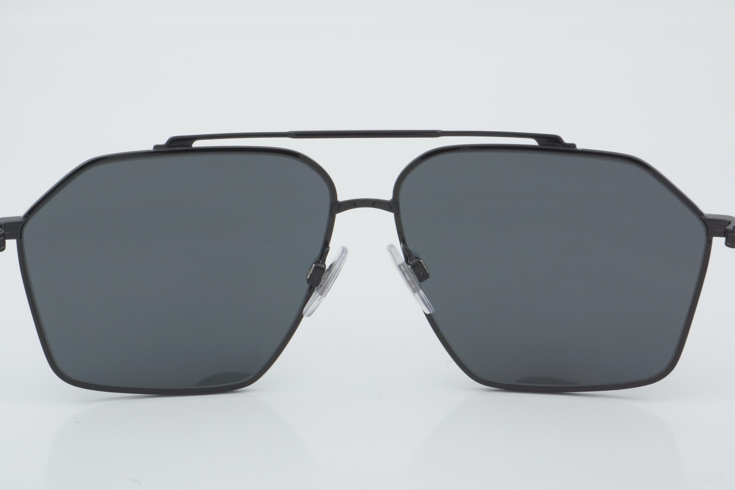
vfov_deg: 18.2
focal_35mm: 75
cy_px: 245
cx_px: 368
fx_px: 1531
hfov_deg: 27.0
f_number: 32
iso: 100
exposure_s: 1/4
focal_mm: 50
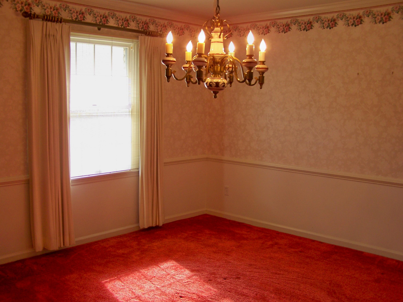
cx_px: 202
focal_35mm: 38
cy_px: 151
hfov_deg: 49.0
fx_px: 442
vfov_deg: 37.7
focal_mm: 6.3
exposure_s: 1/15
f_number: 2.8
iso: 64
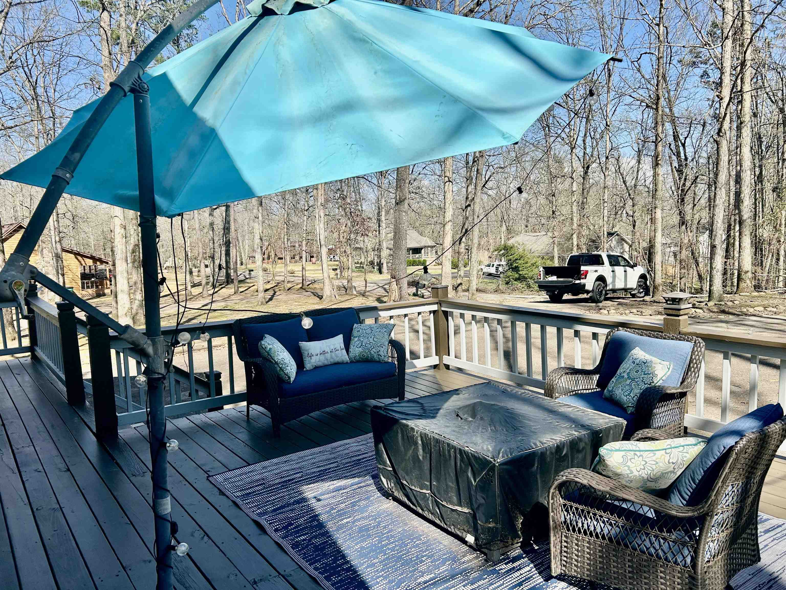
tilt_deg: -6.1
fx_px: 590
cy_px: 295
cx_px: 393
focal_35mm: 26
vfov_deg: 53.1
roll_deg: +1.5
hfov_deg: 67.3
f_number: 1.5
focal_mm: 5.7
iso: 50
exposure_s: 1/3257
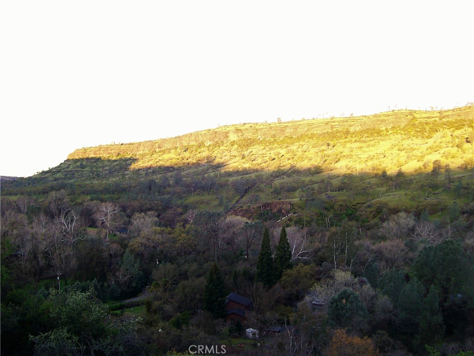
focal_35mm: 36
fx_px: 493
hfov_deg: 51.4
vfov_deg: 39.7
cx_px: 237
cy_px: 178
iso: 80
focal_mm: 6
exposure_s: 1/95.1
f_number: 2.7
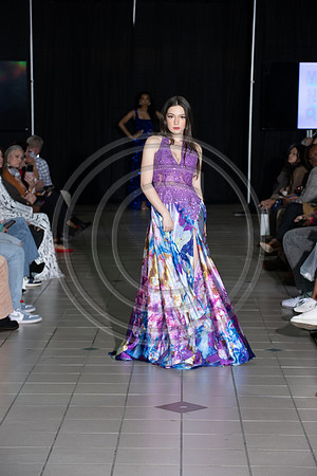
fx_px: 1387
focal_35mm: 105
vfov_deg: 19.5
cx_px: 158
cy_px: 238
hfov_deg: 13.0
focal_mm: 105
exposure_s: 1/160
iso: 1250
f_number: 5.6
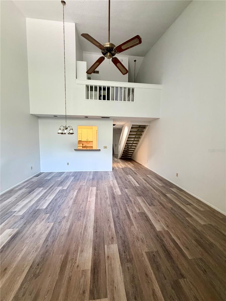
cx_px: 113
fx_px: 122
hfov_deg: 85.7
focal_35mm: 14
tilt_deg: -5.2
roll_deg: -0.9
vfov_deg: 102.1
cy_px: 150
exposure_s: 1/60
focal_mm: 2.22
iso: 250
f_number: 2.2
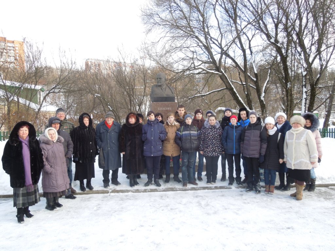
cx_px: 168
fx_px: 242
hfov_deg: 69.4
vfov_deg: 54.9
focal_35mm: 25
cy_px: 126
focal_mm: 4.5
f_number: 3.3
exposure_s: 1/125
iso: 100
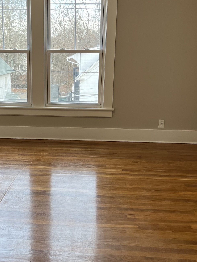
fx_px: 349
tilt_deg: -13.5
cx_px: 54
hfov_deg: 31.1
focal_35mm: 46
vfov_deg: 41.2
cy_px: 127
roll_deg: +0.8
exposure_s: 1/120
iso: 80
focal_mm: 5.1
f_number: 1.6
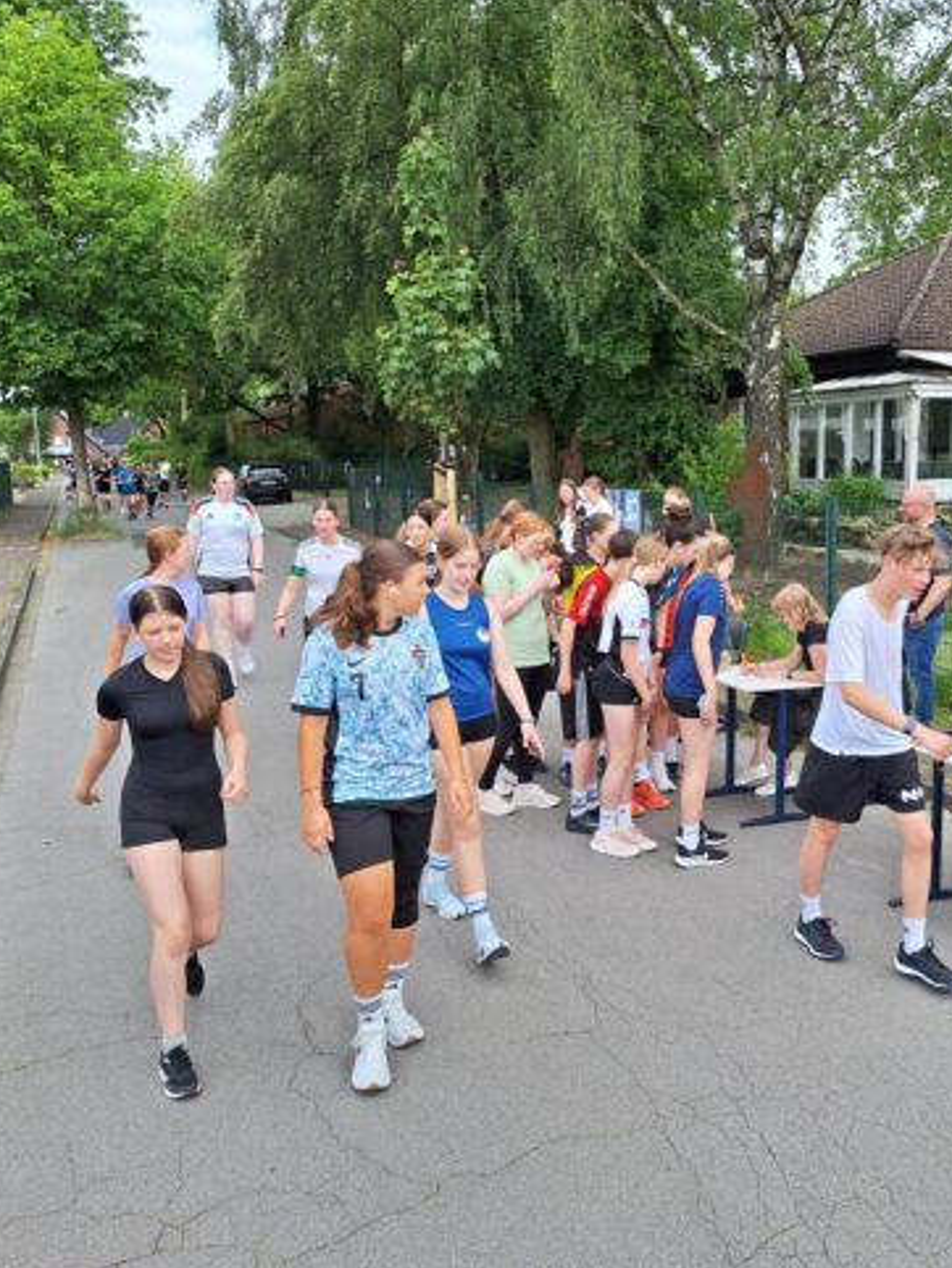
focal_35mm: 31
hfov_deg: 44.3
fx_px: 1136
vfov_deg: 58.3
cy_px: 634
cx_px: 686
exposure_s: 1/1307
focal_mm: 5.54
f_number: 1.8
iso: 40
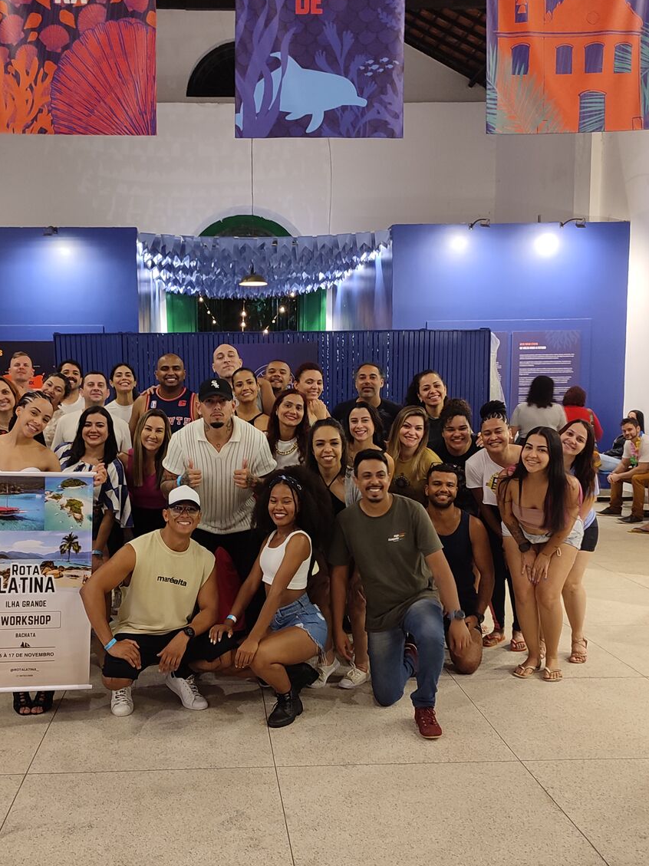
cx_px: 238
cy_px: 479
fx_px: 850
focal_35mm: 34
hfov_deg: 41.4
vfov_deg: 53.9
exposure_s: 1/20
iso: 435
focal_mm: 5.89
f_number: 1.89
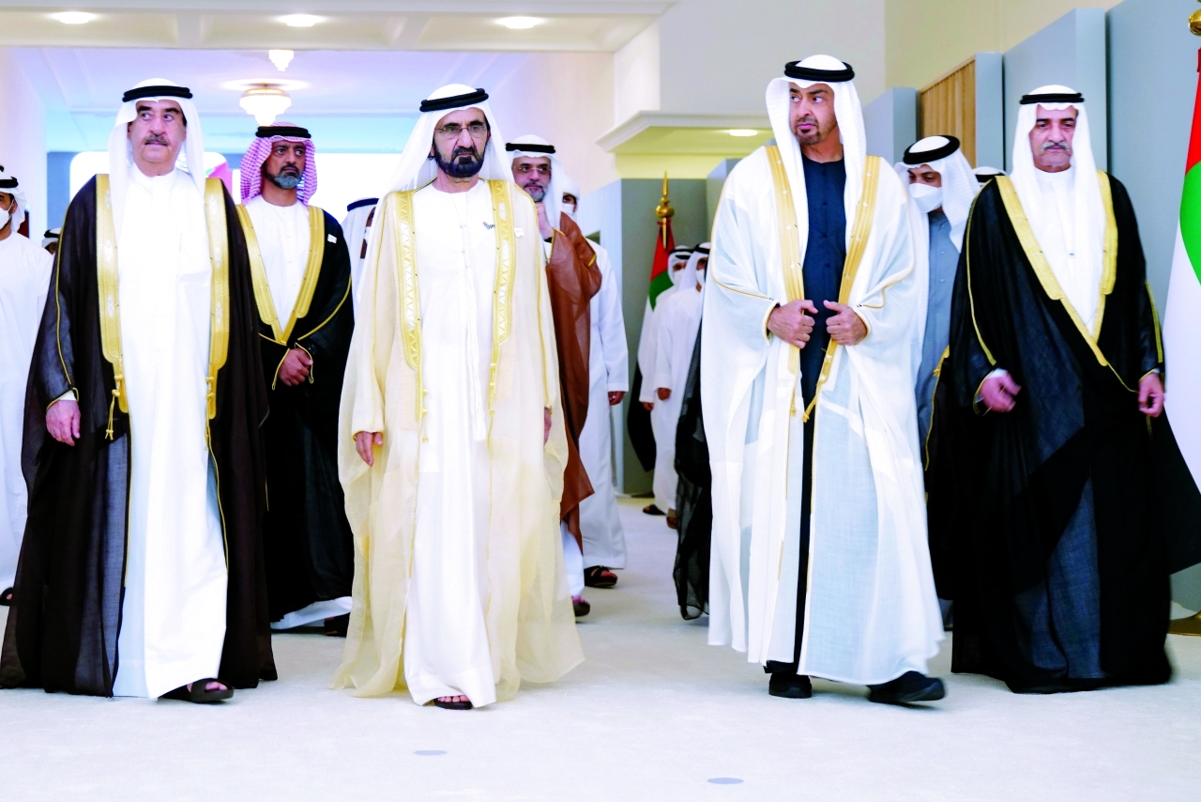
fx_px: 1902
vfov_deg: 23.8
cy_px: 401
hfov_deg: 35.0
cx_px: 600
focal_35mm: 57
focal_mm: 57
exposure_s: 1/50
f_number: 4
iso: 1600
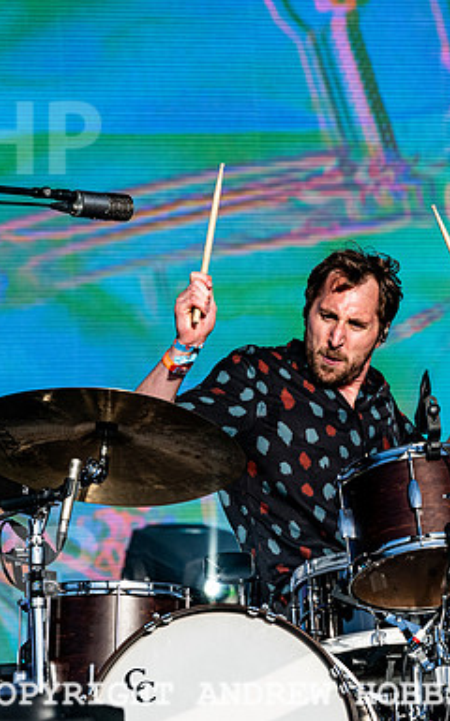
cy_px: 385
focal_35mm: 338
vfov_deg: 6.2
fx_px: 6645
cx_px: 402
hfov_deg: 3.9
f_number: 5
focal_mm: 200
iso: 320
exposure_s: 1/5000
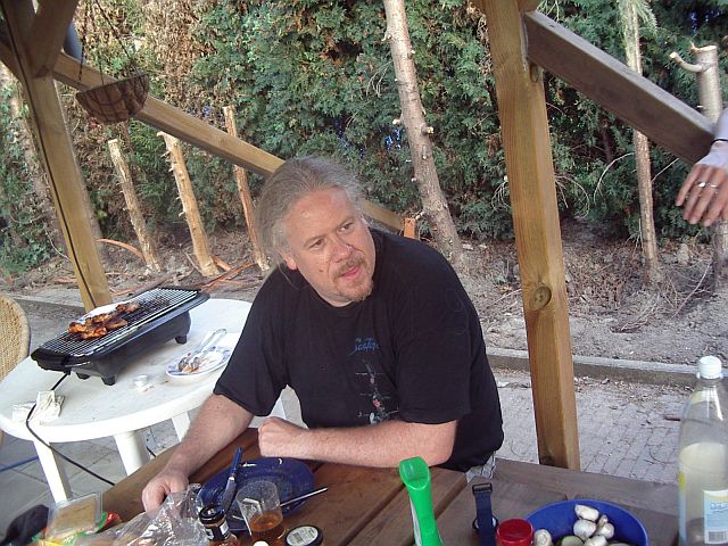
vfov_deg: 37.7
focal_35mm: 38
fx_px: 799
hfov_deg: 49.0
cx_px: 364
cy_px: 273
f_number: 2.6
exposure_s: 1/30
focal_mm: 5.8
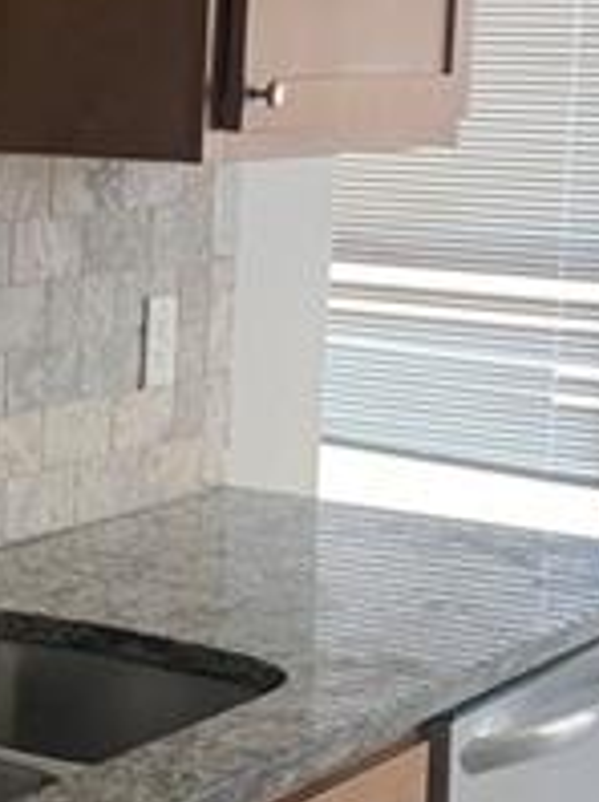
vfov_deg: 19.5
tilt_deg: -8.9
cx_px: -154
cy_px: 417
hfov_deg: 14.1
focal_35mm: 101
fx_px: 2335
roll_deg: -0.5
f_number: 1.8
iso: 125
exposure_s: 1/60
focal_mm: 4.25
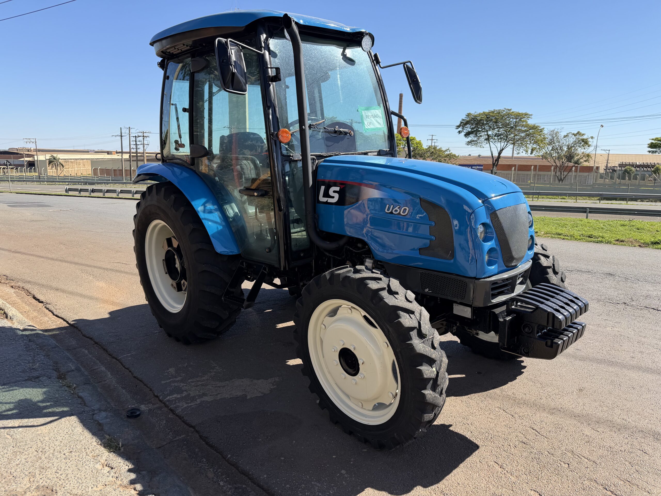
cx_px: 330
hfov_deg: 71.6
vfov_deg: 56.8
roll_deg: -0.9
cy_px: 248
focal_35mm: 24
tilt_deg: -10.8
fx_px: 458
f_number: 1.78
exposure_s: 1/2232
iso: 80
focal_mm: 6.76
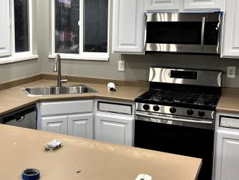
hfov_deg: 37.9
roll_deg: -0.9
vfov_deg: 29.6
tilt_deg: -8.8
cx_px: 58
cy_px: 76
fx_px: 338
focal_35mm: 49
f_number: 1.8
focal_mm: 4.25
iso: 64
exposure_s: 1/60
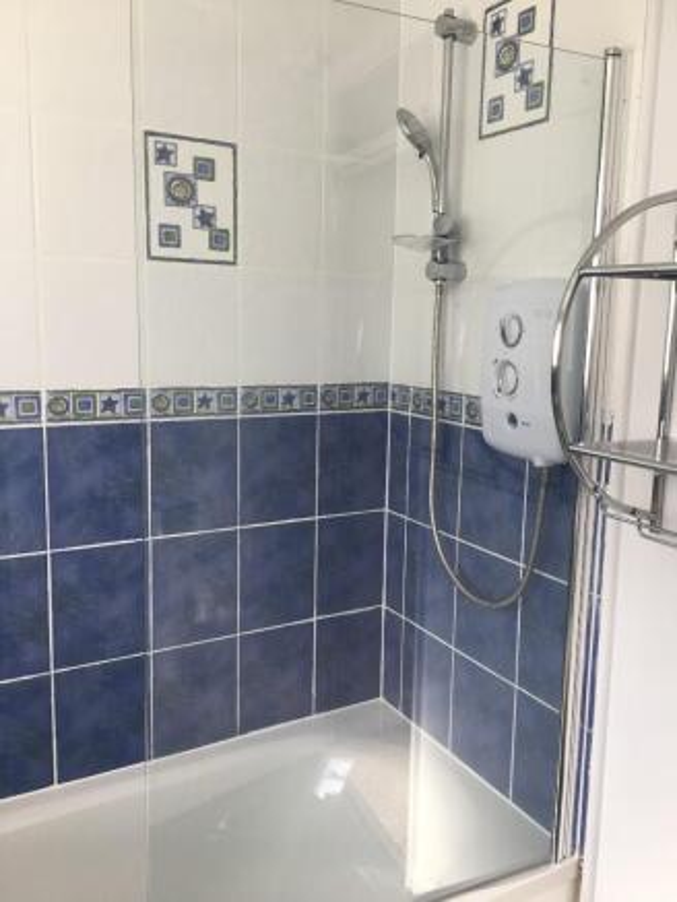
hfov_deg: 48.2
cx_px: 338
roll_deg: -2.0
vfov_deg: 61.6
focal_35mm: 29
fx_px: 756
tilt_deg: -9.2
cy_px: 451
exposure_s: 1/100
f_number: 2.2
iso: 32
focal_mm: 4.15
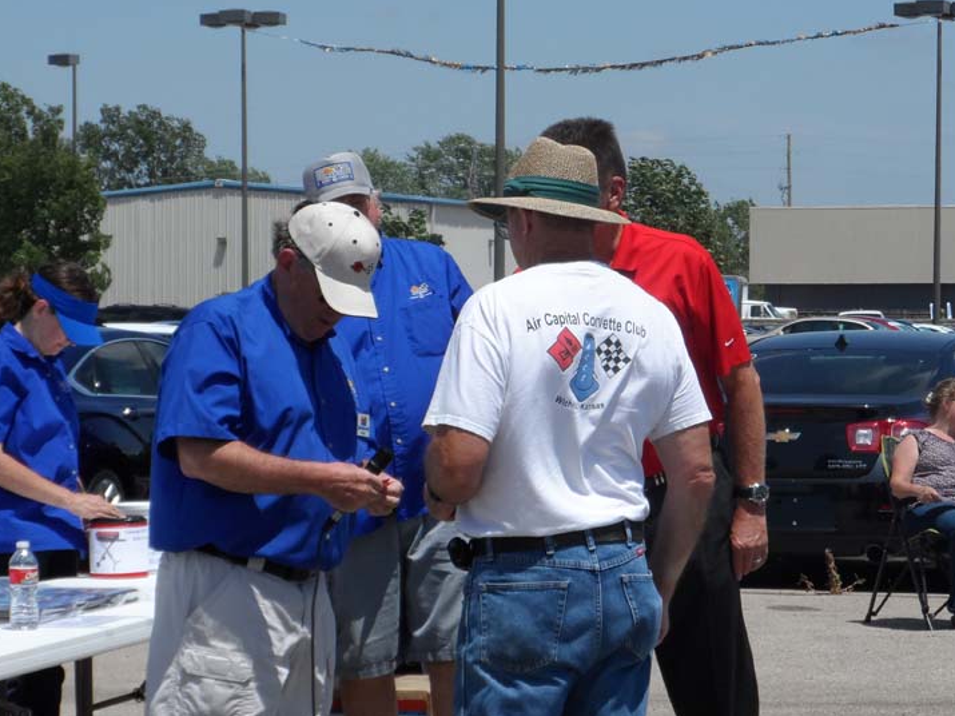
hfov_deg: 13.3
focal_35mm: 149
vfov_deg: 10.0
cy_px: 381
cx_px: 461
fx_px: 4110
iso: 80
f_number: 4.6
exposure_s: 1/1000
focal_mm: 17
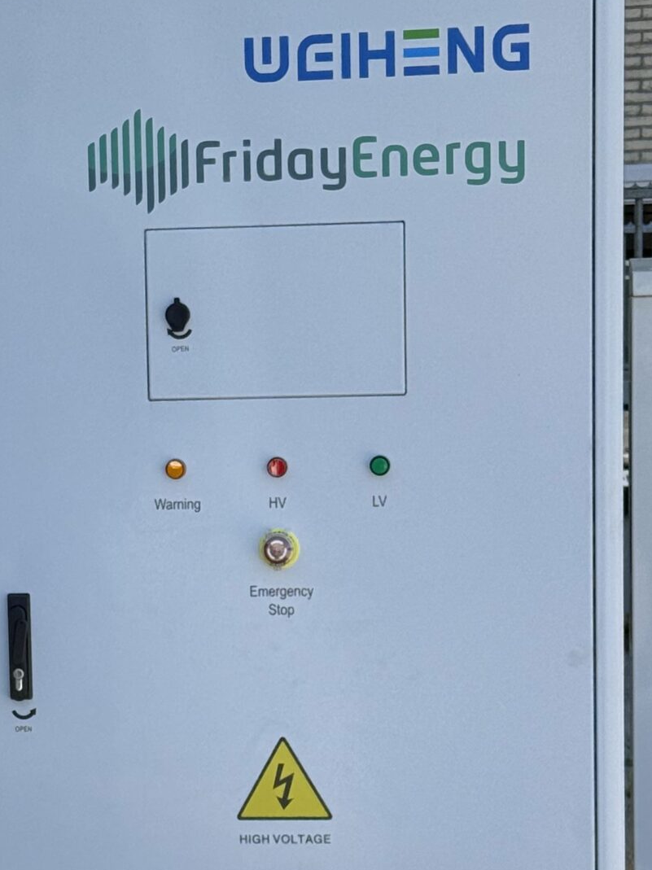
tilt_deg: -6.4
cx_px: 155
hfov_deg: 12.8
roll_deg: +1.3
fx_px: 2890
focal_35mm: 115
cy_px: 615
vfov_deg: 17.1
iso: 80
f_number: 1.78
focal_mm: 6.76
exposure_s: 1/2088
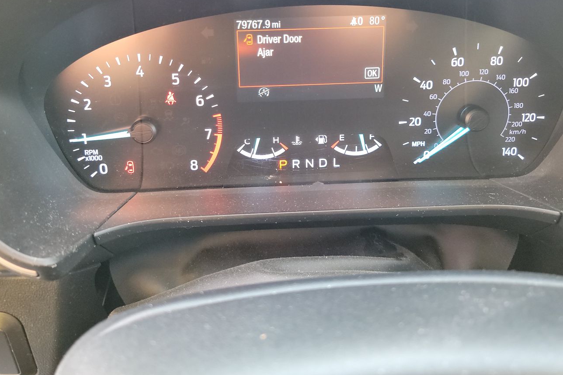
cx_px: 269
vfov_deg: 41.6
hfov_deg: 60.3
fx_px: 485
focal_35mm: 31
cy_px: 117
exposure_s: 1/60
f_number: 1.8
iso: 843
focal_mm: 6.7
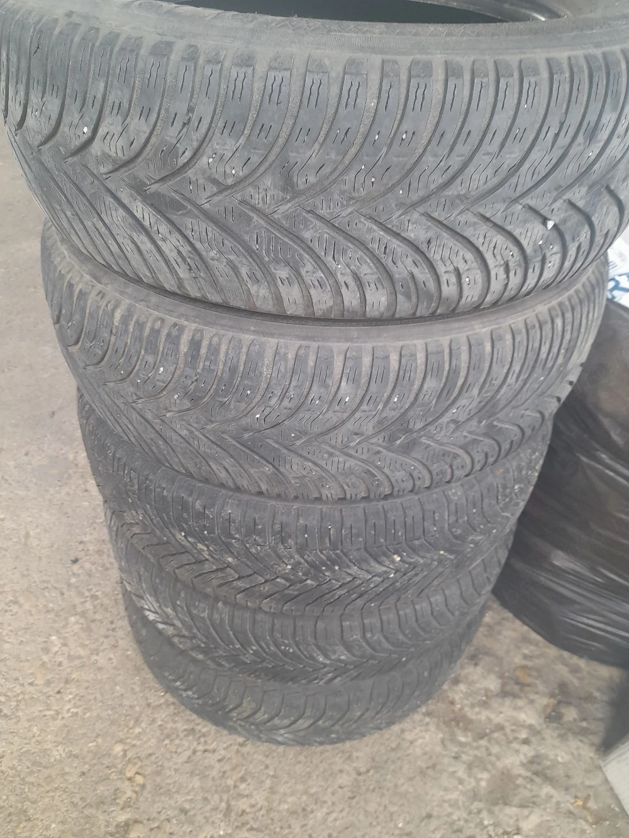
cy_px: 419
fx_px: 606
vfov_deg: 69.4
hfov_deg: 54.9
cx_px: 314
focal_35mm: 25
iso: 80
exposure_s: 1/50
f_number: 2
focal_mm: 4.6
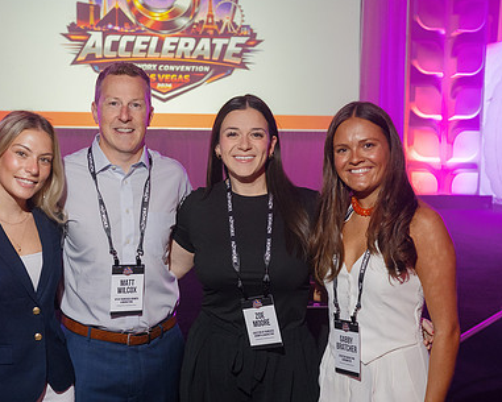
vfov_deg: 30.2
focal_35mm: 50
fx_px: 743
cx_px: 215
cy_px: 235
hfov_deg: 37.3
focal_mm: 35
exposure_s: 1/160
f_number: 4
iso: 1250
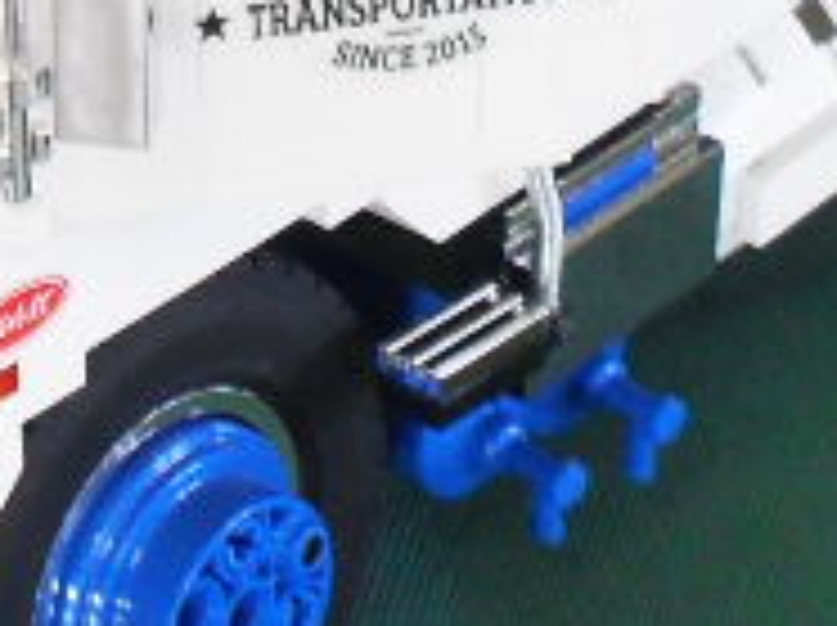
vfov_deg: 7.5
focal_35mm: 193
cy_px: -374
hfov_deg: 10.2
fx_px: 4661
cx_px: 207
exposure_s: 1/20
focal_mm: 6.3
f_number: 3.2
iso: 200
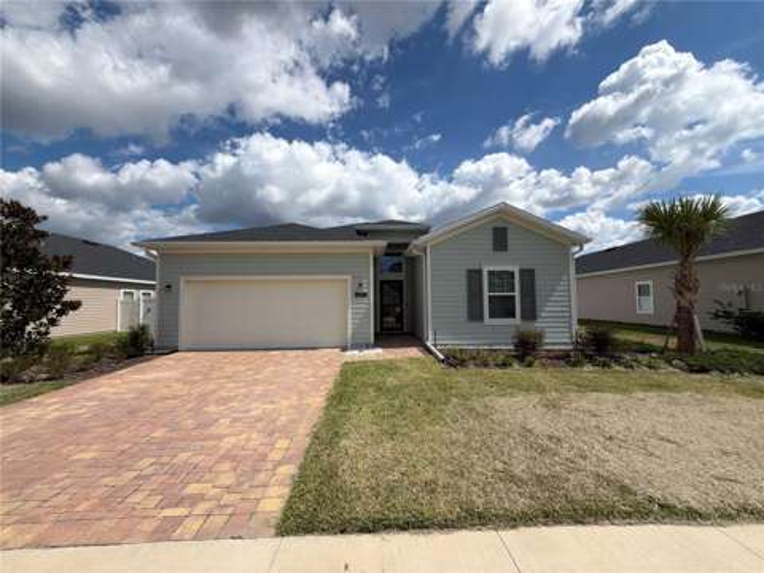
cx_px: 382
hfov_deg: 102.1
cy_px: 286
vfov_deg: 85.7
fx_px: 309
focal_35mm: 14
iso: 20
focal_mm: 2.22
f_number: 2.2
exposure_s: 1/1613
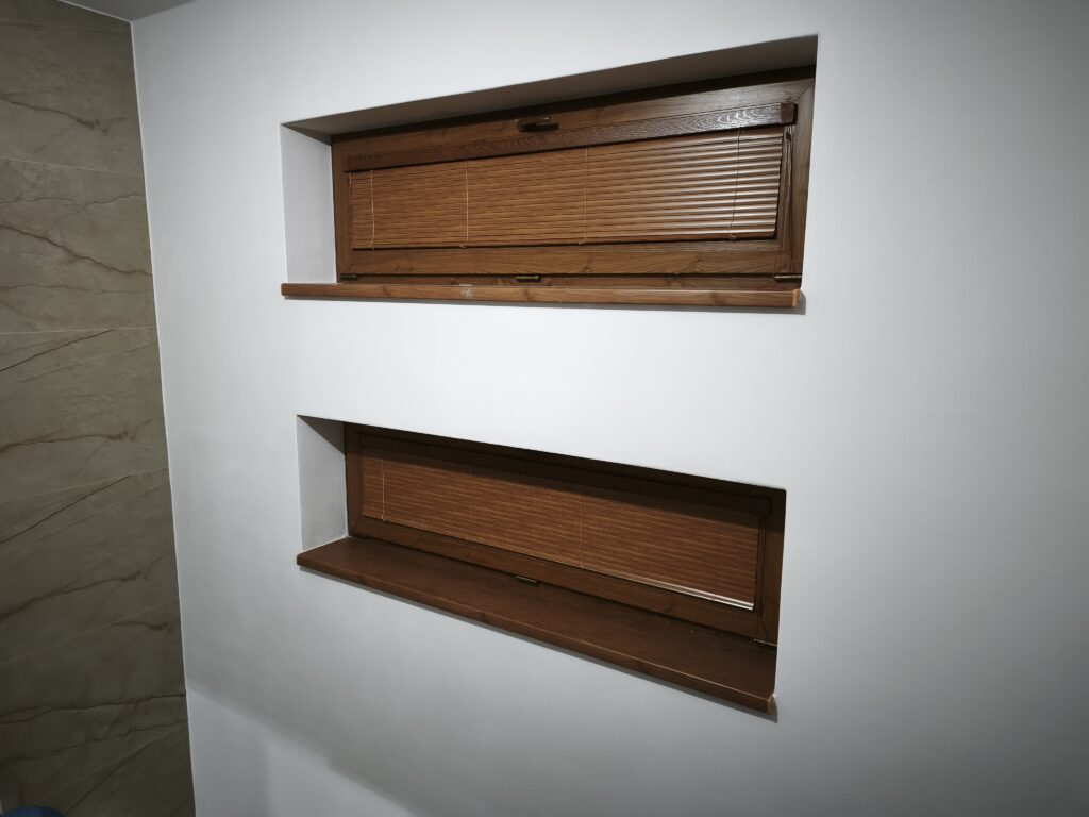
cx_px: 544
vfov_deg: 58.9
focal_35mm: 23
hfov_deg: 73.9
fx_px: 724
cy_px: 408
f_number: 1.62
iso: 640
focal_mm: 6.45
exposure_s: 1/33.3
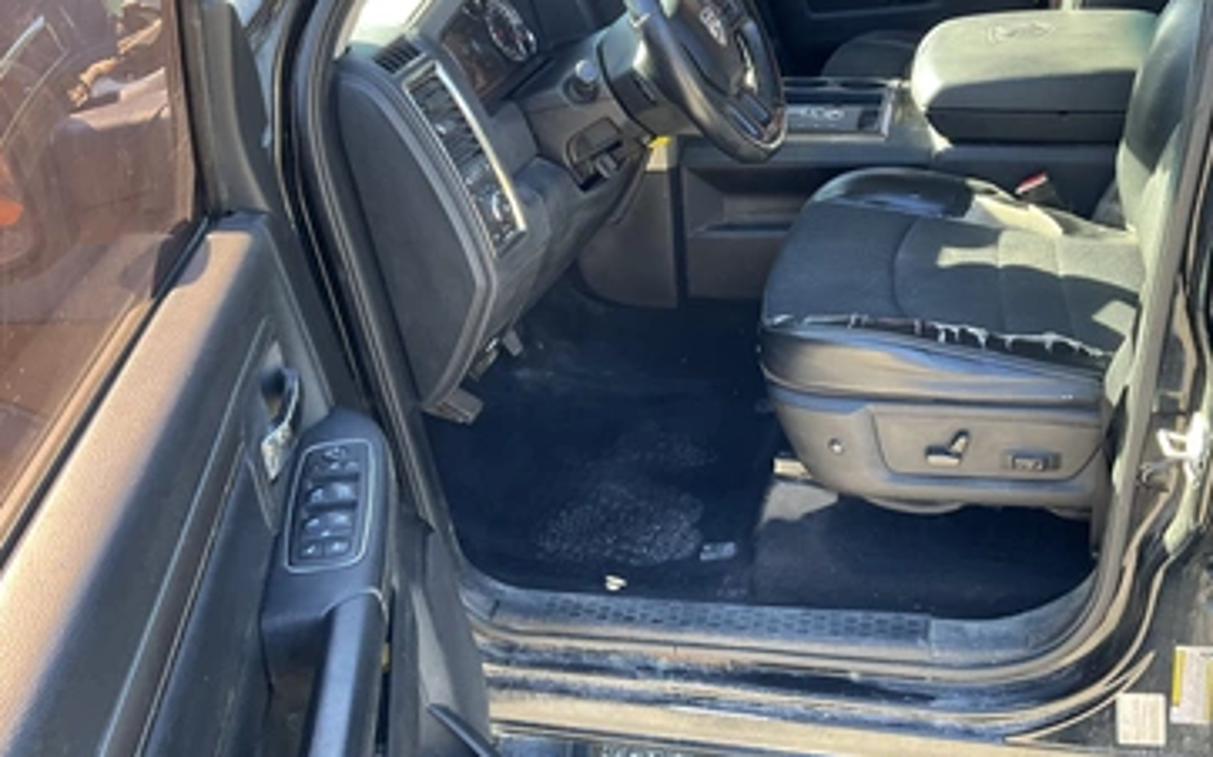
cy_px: 345
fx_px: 1124
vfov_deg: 37.2
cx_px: 663
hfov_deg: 56.6
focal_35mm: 34
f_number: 1.8
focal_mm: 3
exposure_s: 1/118
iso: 64
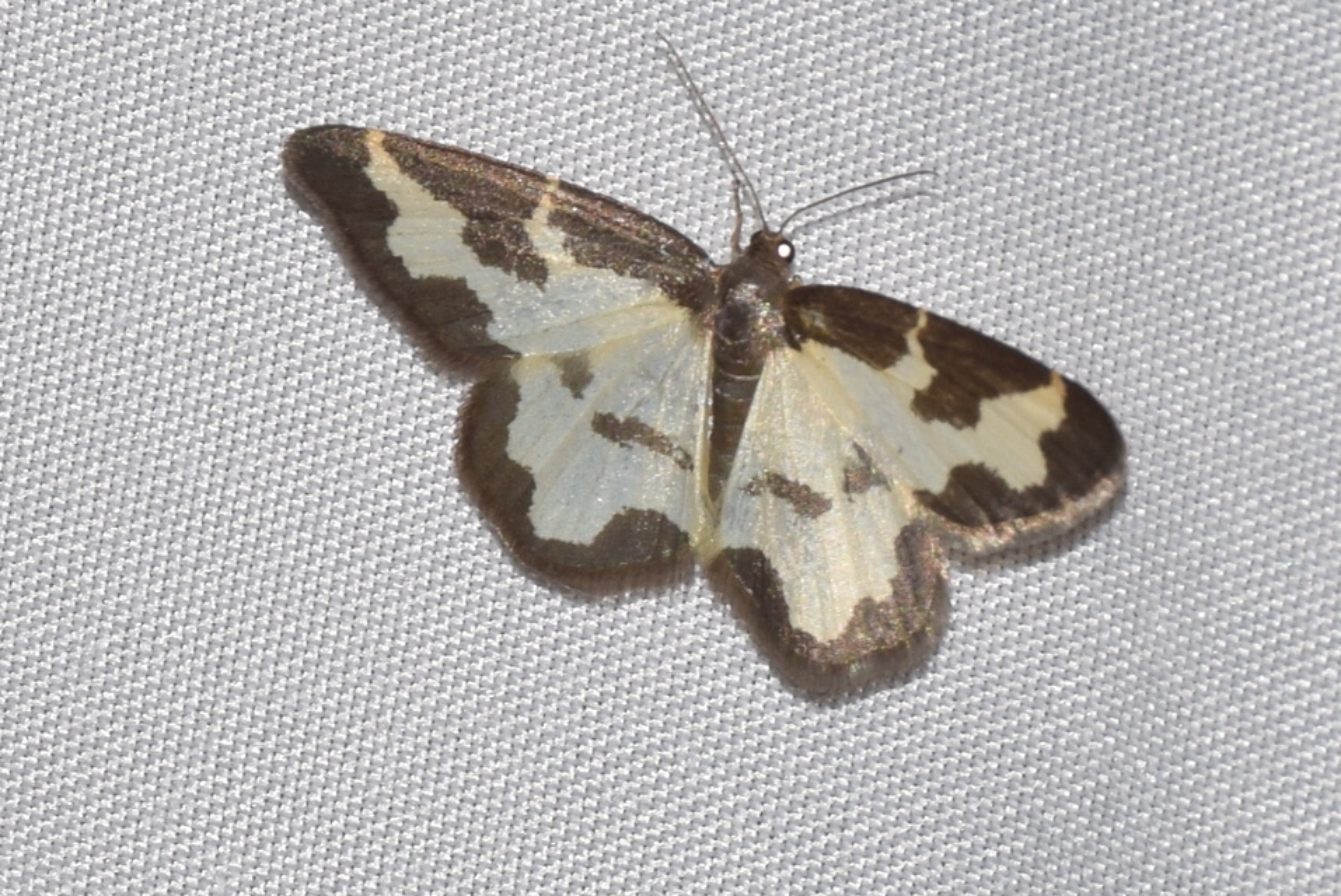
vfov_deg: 6.6
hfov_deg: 9.8
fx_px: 7829
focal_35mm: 210
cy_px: 448
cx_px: 670
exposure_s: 1/160
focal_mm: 140
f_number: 13
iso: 100
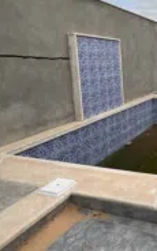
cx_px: 184
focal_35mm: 30
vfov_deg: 61.6
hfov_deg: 34.3
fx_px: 205
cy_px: 87
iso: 32
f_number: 1.8
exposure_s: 1/252
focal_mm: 1.57
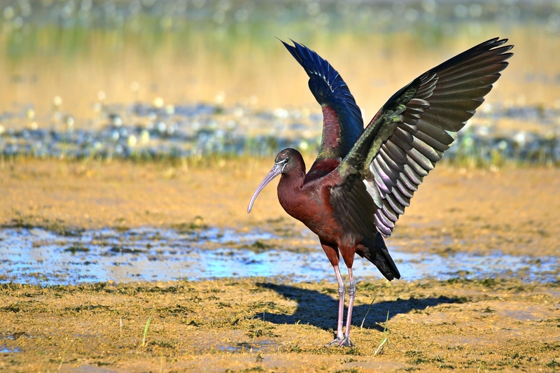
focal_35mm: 750
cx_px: 280
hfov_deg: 2.8
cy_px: 186
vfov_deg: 1.8
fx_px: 11664
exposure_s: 1/250
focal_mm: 500
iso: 100
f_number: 8
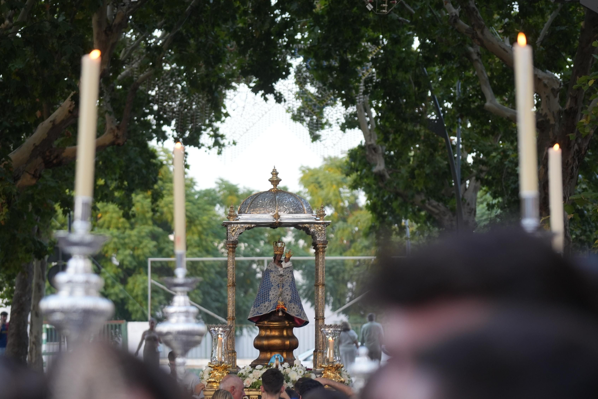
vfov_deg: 7.5
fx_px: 3056
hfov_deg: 11.2
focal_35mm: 184
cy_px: 269
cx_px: 266
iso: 640
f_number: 4
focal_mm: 135
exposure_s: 1/200
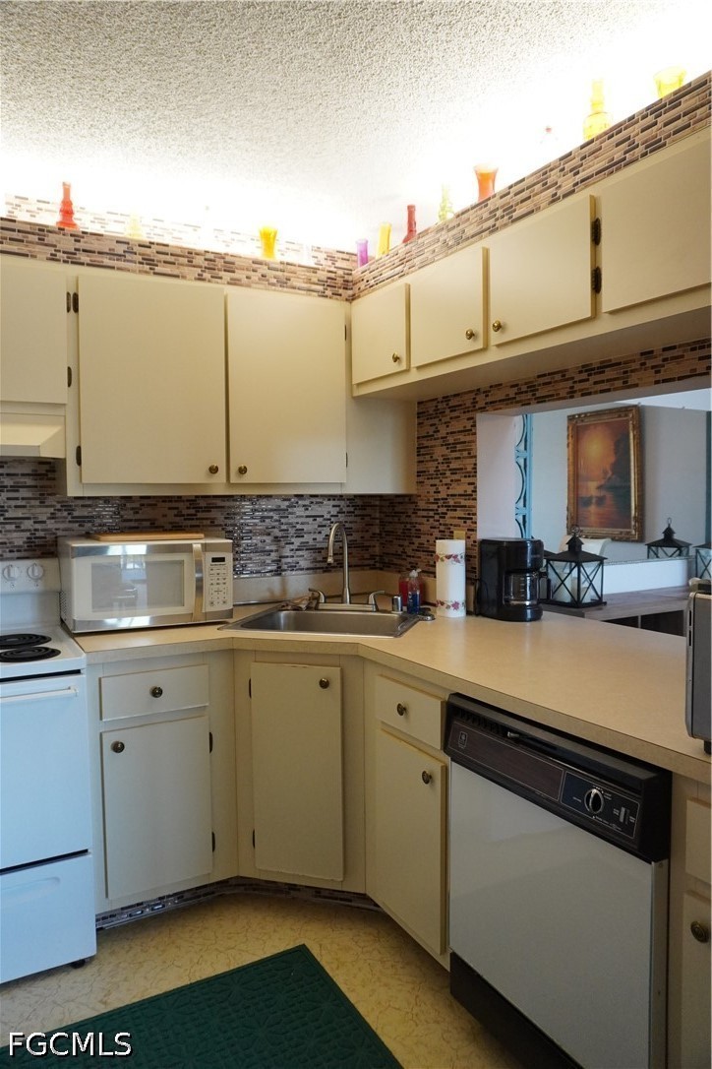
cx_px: 356
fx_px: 712
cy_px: 534
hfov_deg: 53.1
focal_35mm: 24
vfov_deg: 73.7
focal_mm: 16
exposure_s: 1/160
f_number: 3.5
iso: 2000
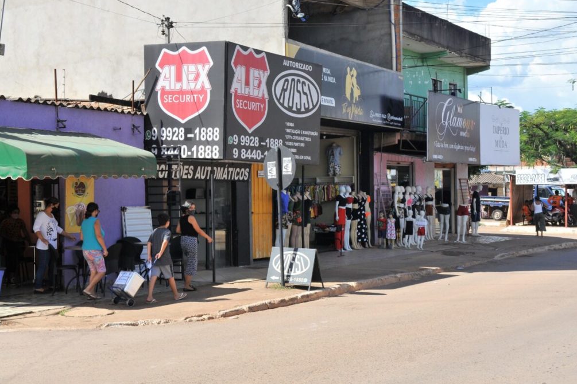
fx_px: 930
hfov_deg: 34.5
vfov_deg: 23.4
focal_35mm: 58
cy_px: 190
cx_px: 285
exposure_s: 1/500
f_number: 9
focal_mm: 38
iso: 400
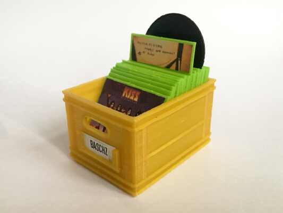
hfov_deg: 61.6
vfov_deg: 48.2
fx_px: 237
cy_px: 106
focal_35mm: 29
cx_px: 142
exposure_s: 1/17
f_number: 2.2
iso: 500
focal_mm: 4.15
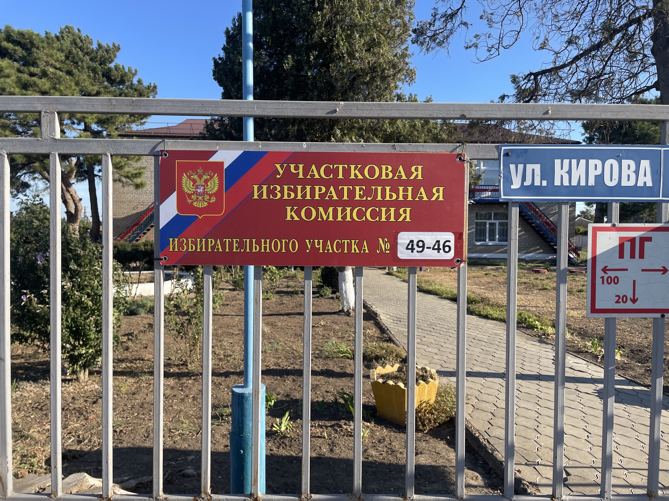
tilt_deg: -2.0
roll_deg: -0.7
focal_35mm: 26
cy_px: 250
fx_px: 502
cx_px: 334
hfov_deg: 67.3
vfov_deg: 53.1
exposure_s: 1/1642
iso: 32
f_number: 1.6
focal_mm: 4.2
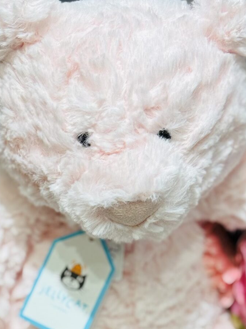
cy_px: 355
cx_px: 123
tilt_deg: -60.6
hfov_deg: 10.9
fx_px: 1289
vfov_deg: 14.2
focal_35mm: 136
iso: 64
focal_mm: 6.76
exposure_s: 1/288
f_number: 1.78
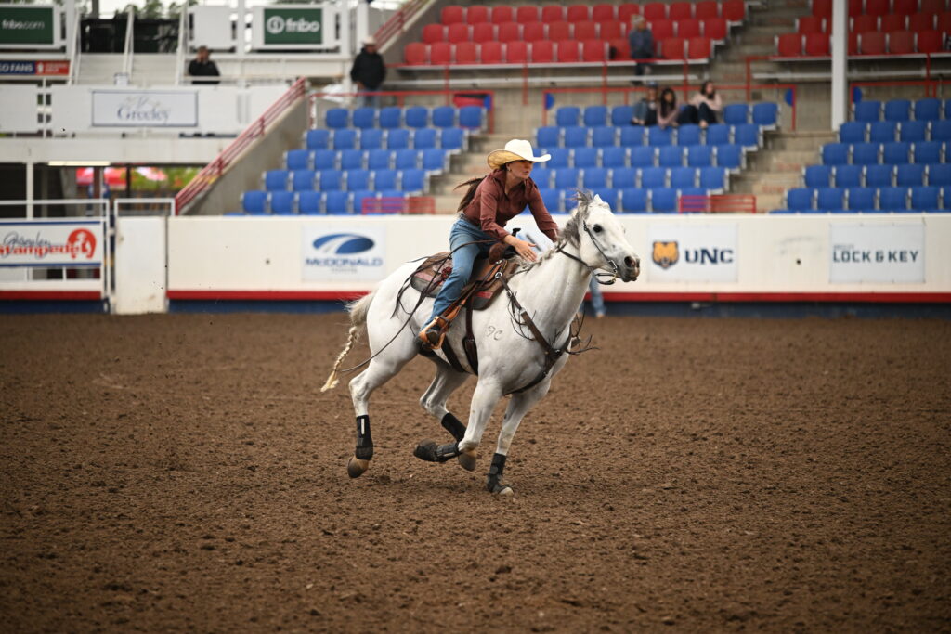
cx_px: 476
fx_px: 4491
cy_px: 317
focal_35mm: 170
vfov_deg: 8.1
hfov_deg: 12.1
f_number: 2.8
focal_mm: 170
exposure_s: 1/2500
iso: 1600
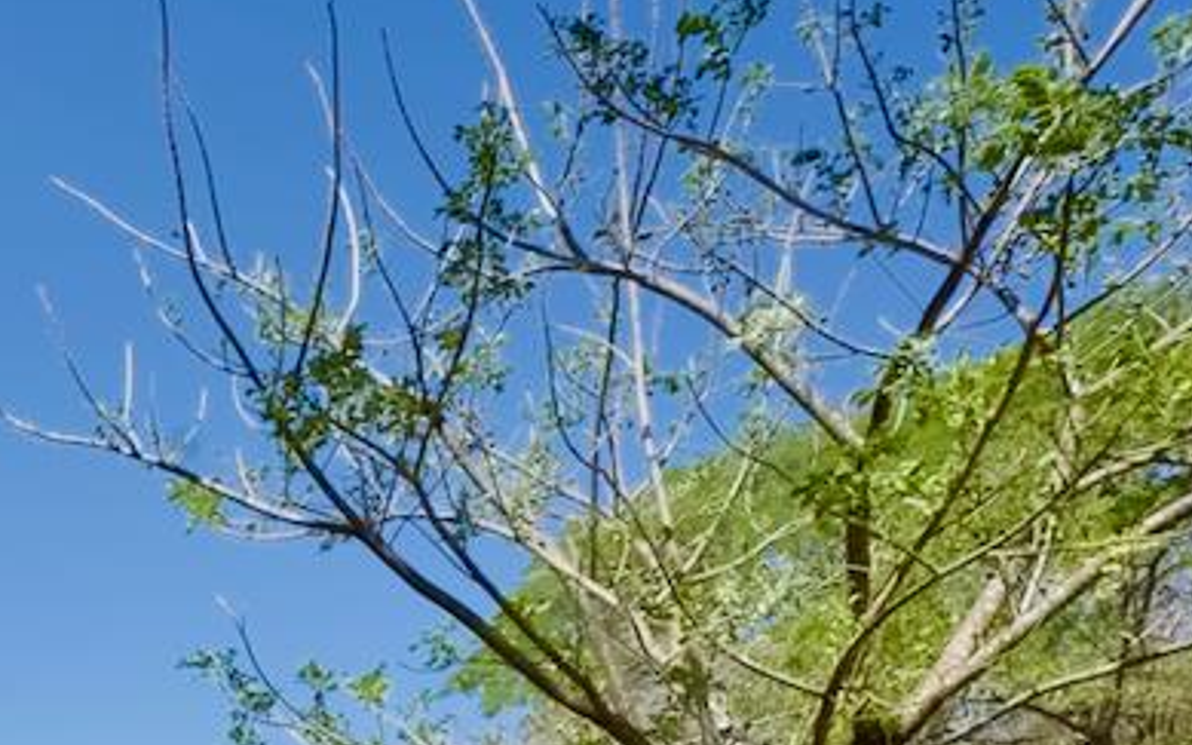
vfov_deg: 22.8
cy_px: 1091
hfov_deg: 33.2
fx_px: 1527
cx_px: -303
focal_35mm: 47
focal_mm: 14
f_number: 11
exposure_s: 1/125
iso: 100
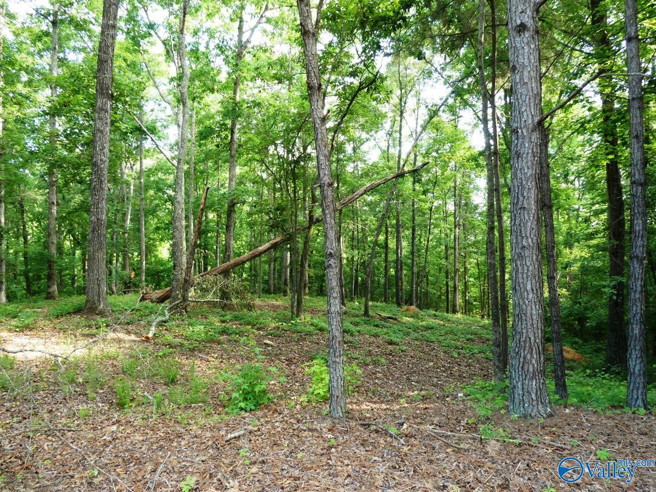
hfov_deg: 71.6
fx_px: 455
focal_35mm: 24
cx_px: 328
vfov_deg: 56.8
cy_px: 246
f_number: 3.3
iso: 200
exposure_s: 1/60
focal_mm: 4.3
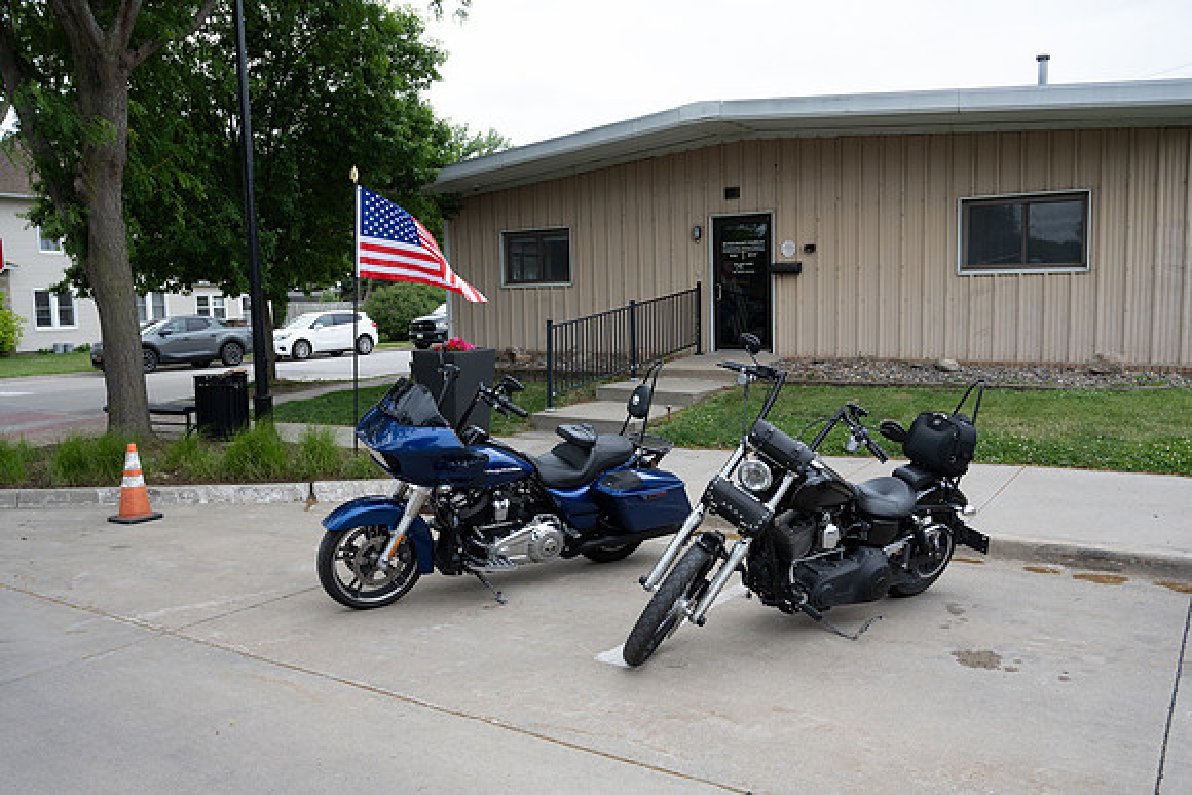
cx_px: 596
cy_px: 398
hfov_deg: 62.8
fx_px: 977
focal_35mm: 30
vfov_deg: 44.3
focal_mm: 29.5
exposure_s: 1/200
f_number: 6.3
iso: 500
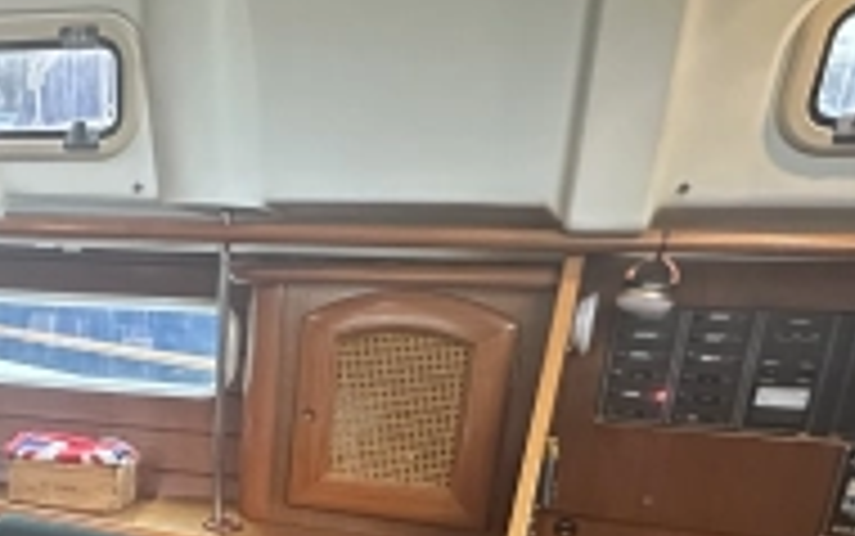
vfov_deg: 27.3
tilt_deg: -22.0
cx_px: 36
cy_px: 597
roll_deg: +1.3
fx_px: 1003
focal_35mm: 43
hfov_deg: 41.3
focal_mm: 2.22
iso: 1250
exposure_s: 1/45
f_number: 2.2
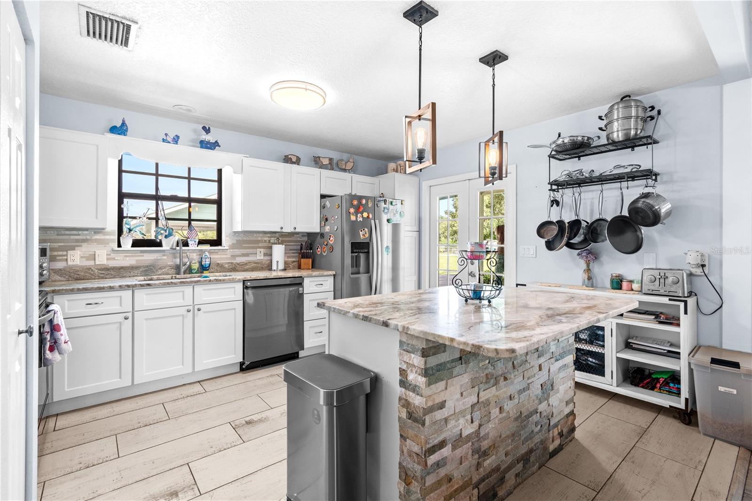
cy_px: 250
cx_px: 376
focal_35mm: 15
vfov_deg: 77.3
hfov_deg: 100.4
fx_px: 313
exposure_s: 1/1.25
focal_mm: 10
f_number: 7.1
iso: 100
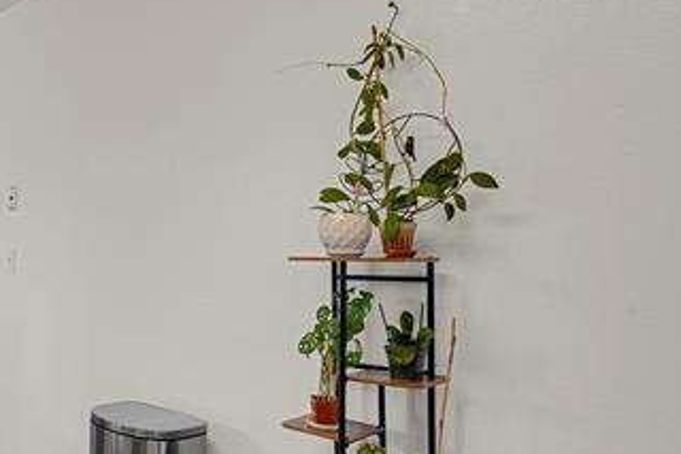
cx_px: 79
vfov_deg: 38.8
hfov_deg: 50.1
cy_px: 252
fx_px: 643
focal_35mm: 34
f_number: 8
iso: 250
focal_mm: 17
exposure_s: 1/1.67
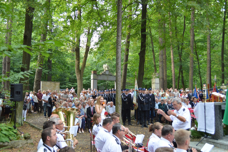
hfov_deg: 49.6
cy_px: 76
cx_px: 114
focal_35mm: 39
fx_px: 247
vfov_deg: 34.2
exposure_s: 1/40
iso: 400
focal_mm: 26
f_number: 4.2
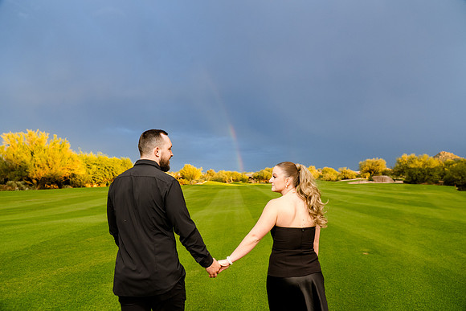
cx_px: 233
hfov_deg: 73.7
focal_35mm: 24
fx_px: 311
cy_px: 156
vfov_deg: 53.2
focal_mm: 24
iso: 400
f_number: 5.6
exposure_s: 1/250
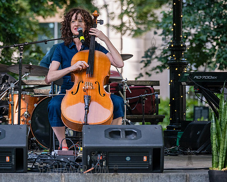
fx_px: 1465
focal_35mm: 218
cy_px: 67
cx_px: 59
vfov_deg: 7.1
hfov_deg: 8.8
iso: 1600
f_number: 4
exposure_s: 1/1600
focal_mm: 150
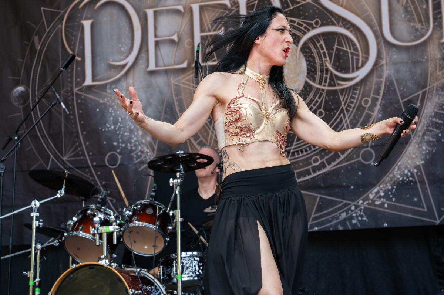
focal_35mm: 100
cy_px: 148
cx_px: 222
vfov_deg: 13.7
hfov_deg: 20.4
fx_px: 1232
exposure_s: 1/1000
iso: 4000
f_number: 8
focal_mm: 100
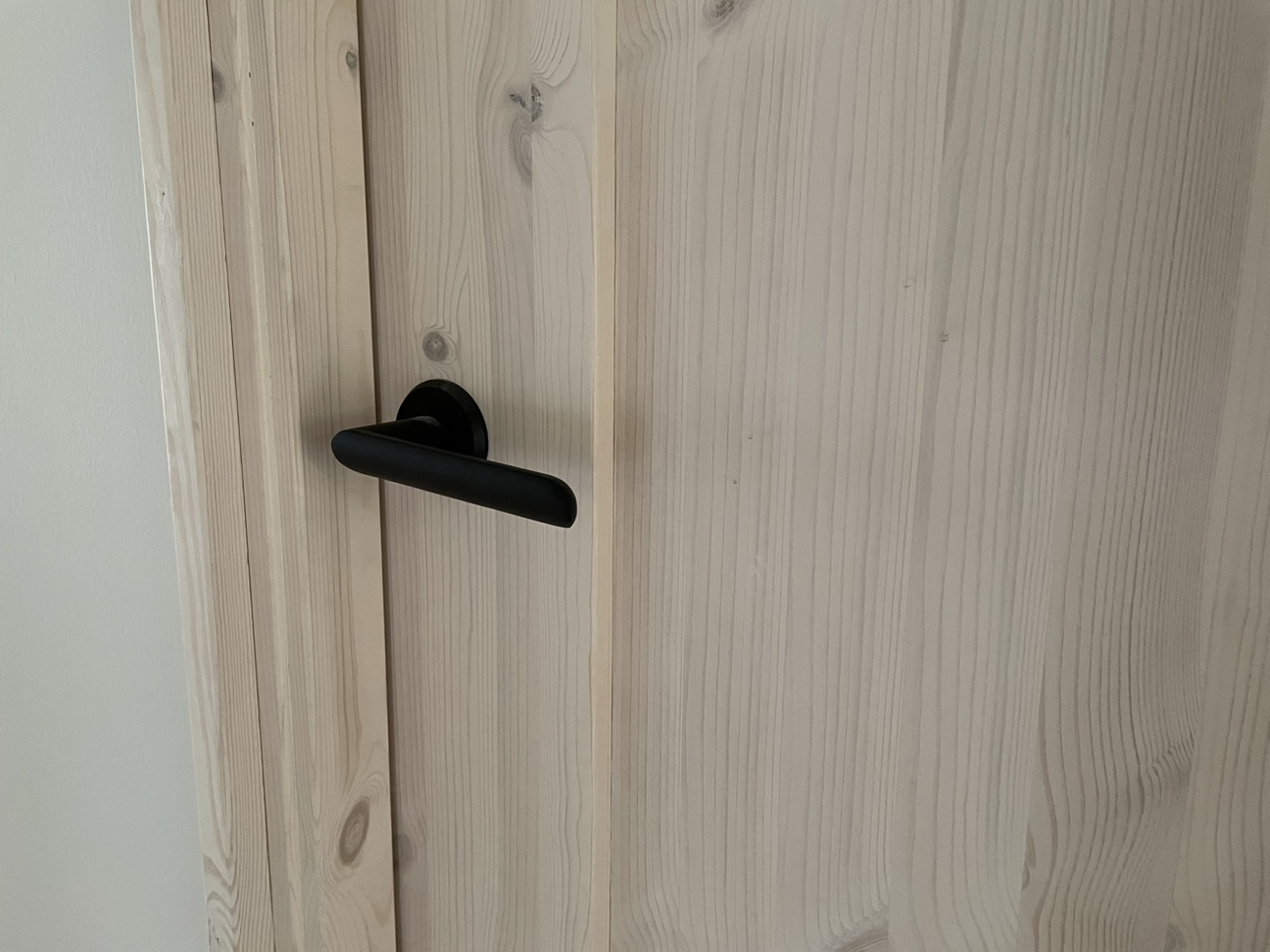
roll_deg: -0.5
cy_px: 476
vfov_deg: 53.1
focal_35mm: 26
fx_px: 954
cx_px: 635
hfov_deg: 67.3
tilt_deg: -11.8
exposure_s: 1/60
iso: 400
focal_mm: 4.2
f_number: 1.6
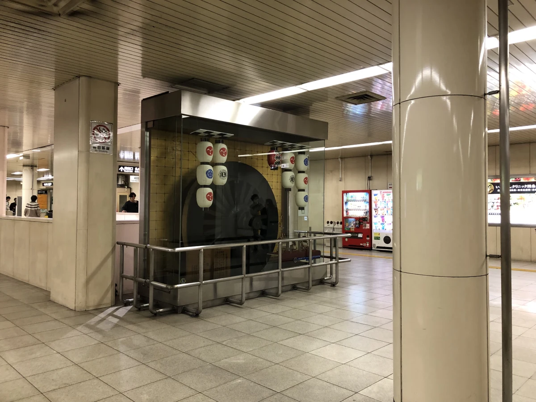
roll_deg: -0.3
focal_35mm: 28
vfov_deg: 49.7
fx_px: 434
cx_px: 268
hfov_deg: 63.4
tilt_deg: +2.4
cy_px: 201
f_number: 1.8
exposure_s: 1/15
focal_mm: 4
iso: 40
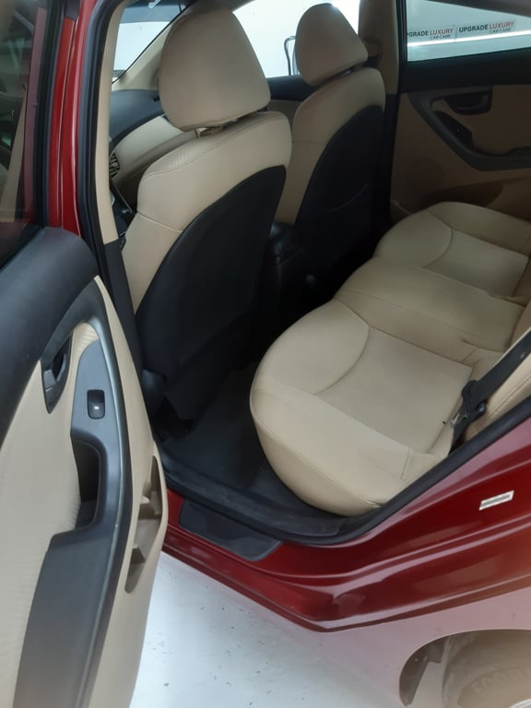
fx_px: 532
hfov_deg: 53.1
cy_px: 354
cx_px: 266
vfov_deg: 67.3
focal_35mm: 26
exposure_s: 1/50
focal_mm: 3.92
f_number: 1.7
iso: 50
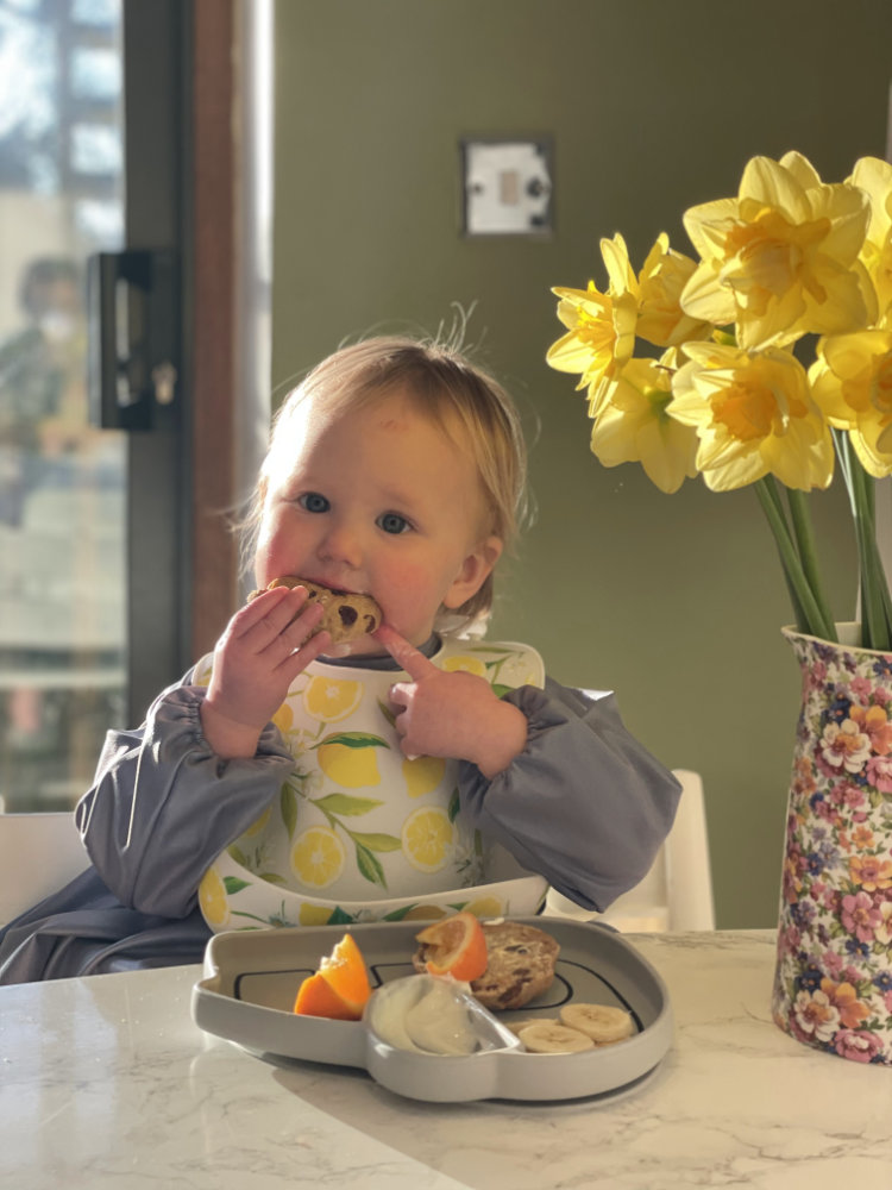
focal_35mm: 52
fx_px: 1787
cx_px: 446
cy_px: 595
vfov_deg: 36.8
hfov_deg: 28.0
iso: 50
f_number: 2
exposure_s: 1/122
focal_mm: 6
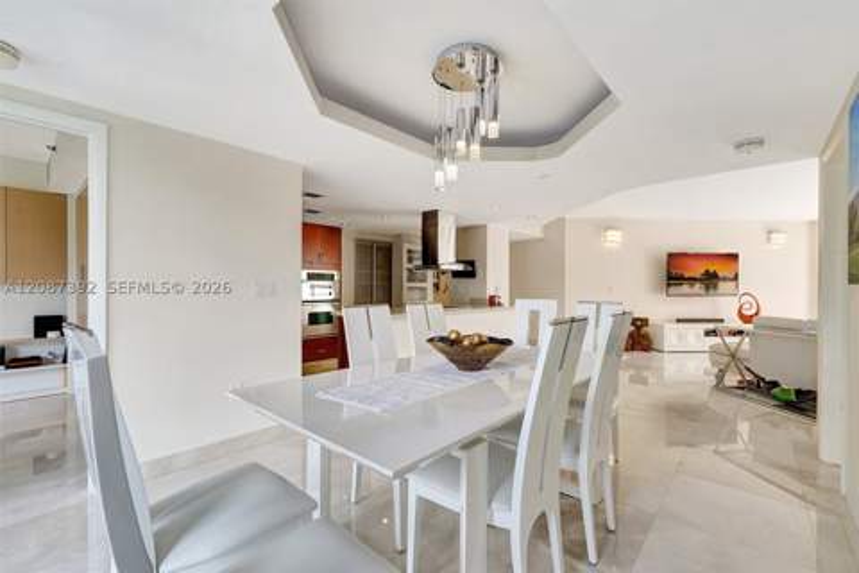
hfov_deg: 95.0
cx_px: 430
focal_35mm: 16
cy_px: 286
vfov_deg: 72.1
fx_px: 394
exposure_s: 1/13
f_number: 13
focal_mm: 16.5
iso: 640
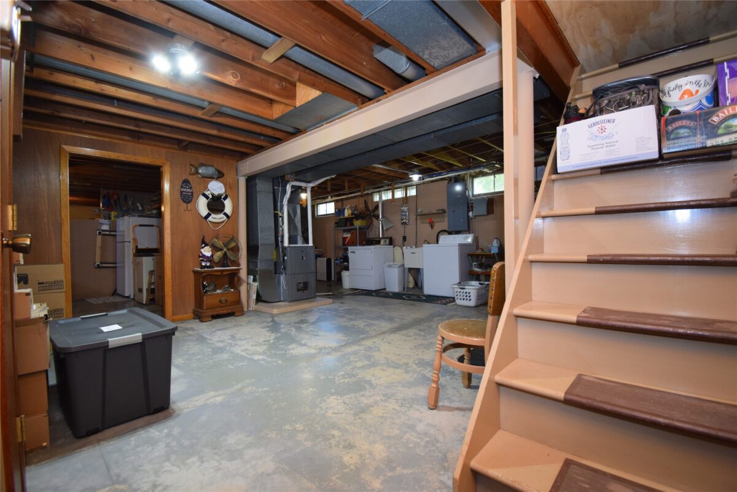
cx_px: 368
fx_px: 307
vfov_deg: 77.3
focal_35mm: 15
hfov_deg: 100.4
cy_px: 246
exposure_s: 1/60
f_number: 4.5
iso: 720
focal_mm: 10
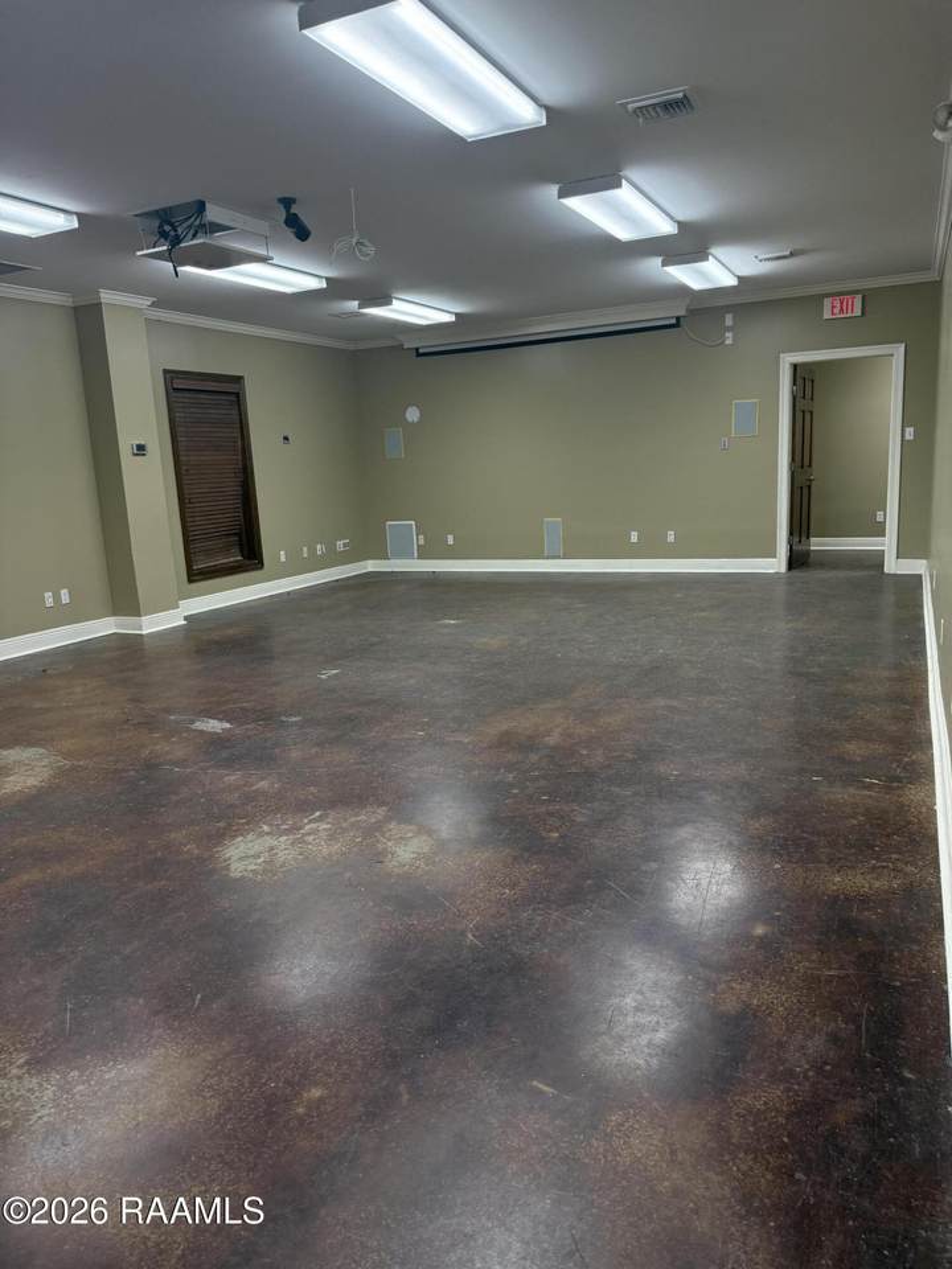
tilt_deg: -7.6
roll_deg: +3.1
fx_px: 880
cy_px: 634
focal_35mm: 24
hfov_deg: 56.8
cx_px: 476
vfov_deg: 71.6
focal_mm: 6.76
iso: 250
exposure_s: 1/120
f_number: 1.78
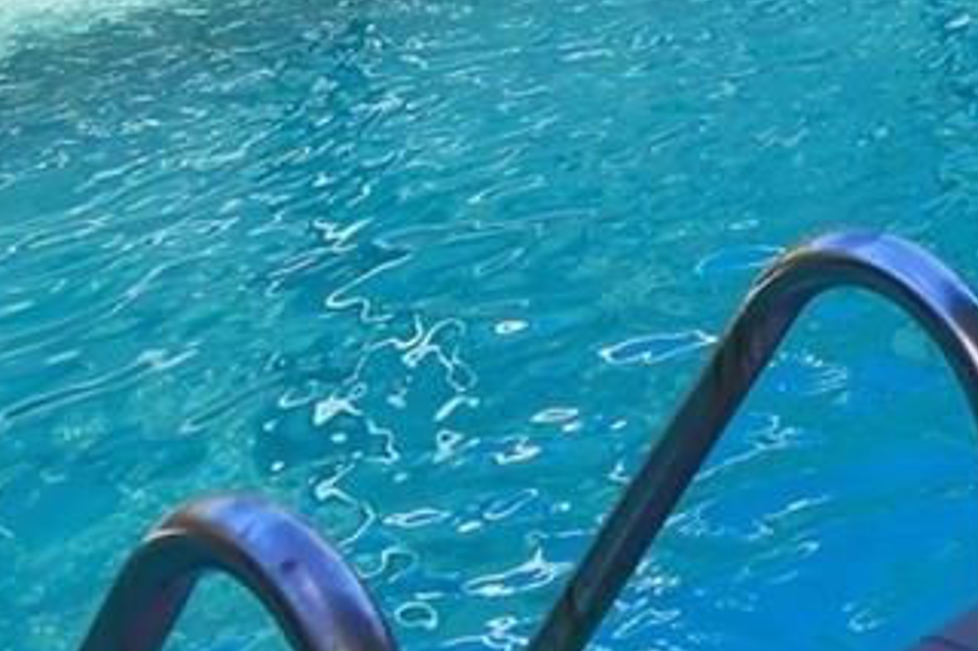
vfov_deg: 14.5
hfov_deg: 19.8
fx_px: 2172
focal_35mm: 80
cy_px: -596
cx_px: 1678
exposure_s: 1/60
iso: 200
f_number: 11
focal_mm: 16
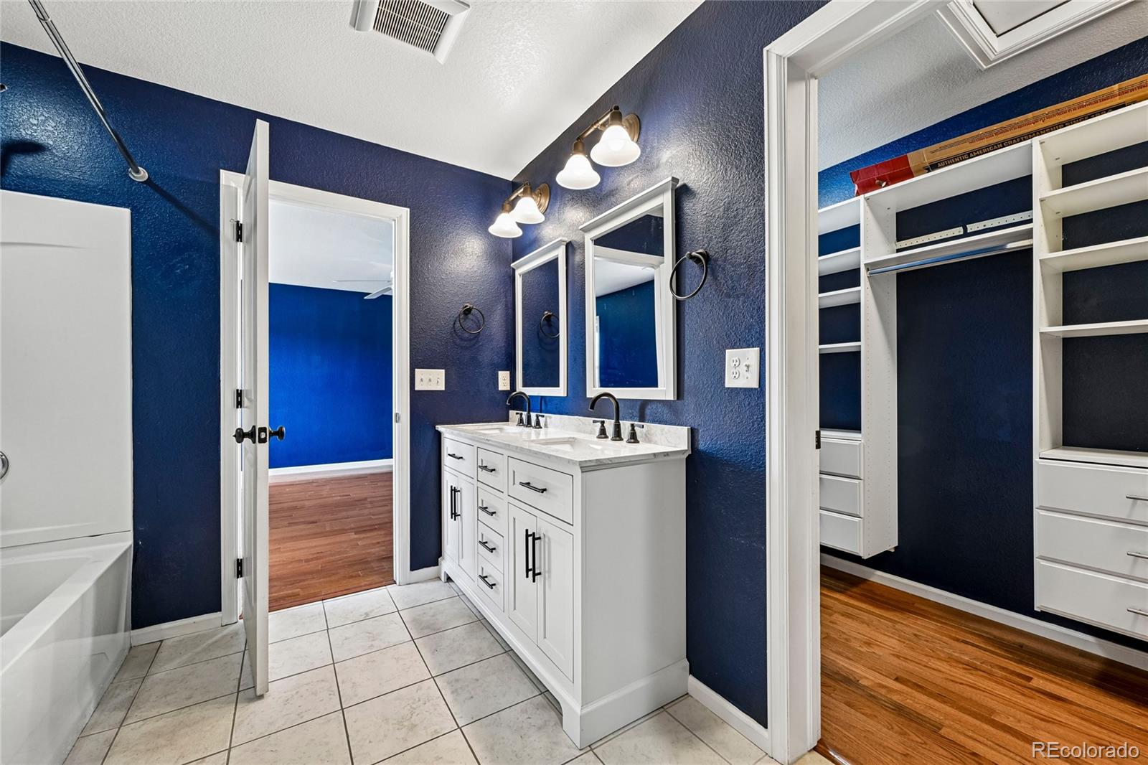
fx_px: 446
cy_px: 382
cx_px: 574
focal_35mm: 14
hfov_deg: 104.3
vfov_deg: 81.2
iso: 400
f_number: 11
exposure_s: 1/2.5
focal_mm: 14
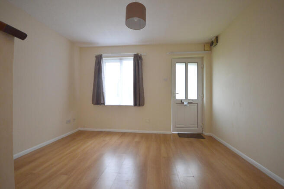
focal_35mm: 15
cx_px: 142
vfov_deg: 77.2
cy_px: 94
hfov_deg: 100.4
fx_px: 118
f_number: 4
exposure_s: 1/60
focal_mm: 10
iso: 1100
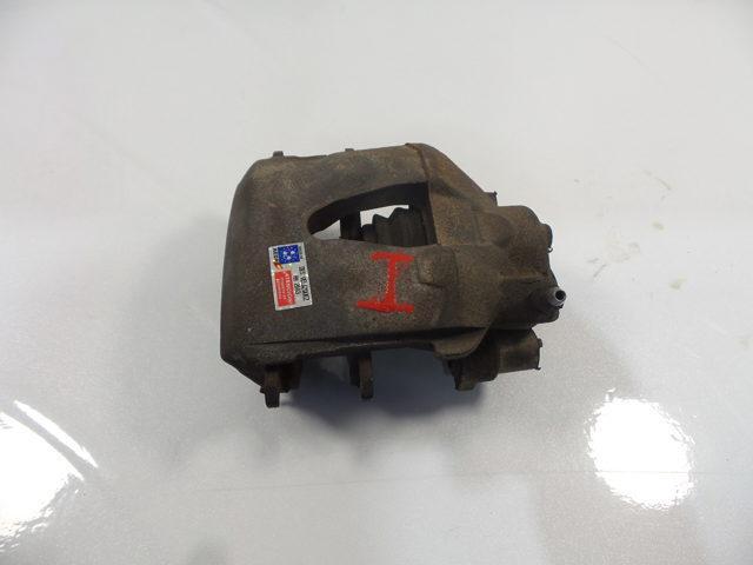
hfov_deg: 73.9
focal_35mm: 23
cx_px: 376
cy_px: 282
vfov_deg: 58.9
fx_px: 500
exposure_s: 1/60
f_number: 3.5
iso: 100
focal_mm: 4.1
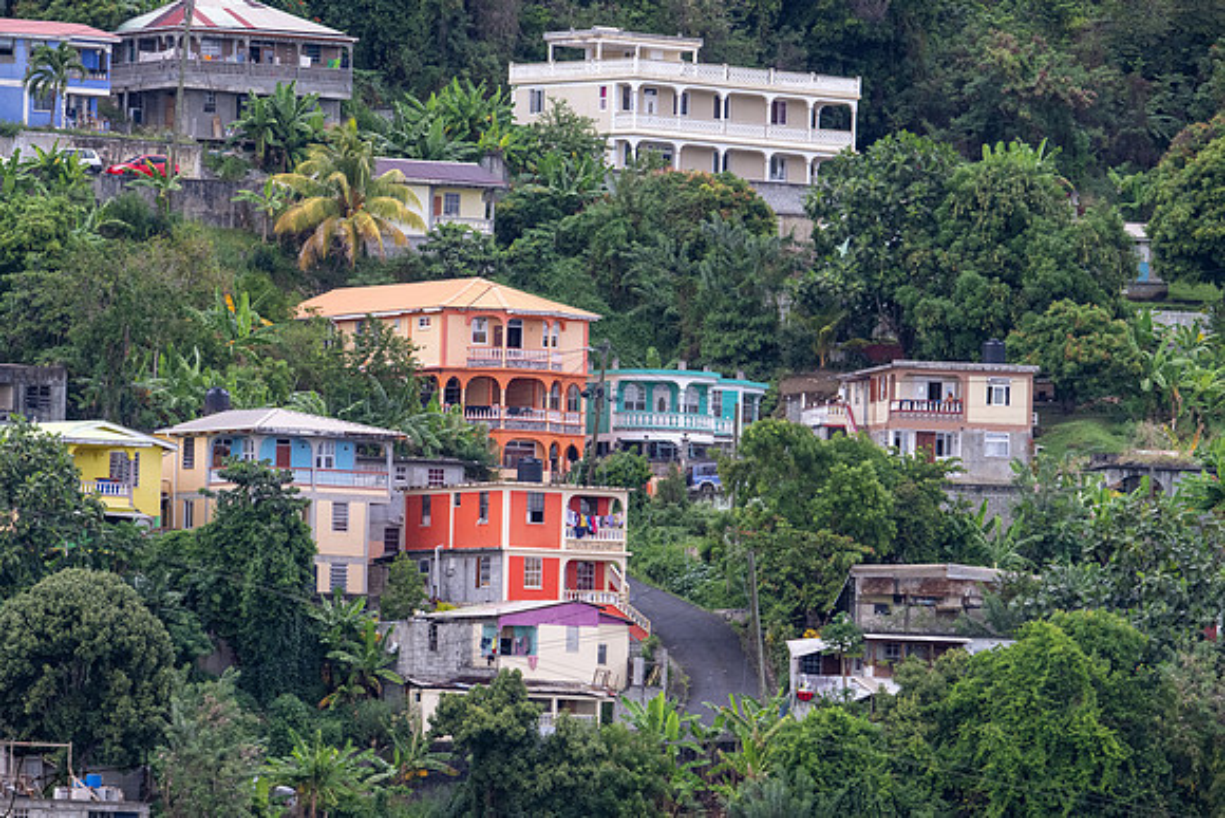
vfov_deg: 3.4
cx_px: 612
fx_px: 13614
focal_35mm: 400
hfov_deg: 5.2
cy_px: 409
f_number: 8
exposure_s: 1/1000
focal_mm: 400
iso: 2000
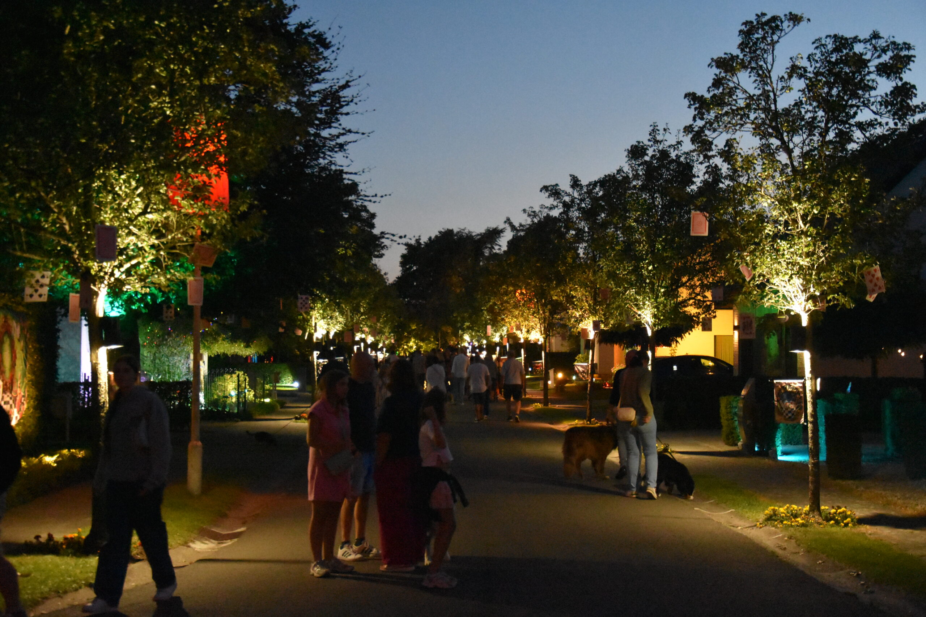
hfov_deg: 41.1
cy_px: 308
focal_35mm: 48
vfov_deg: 28.1
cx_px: 463
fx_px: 1235
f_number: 4.2
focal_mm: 32
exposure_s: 1/60
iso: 10000
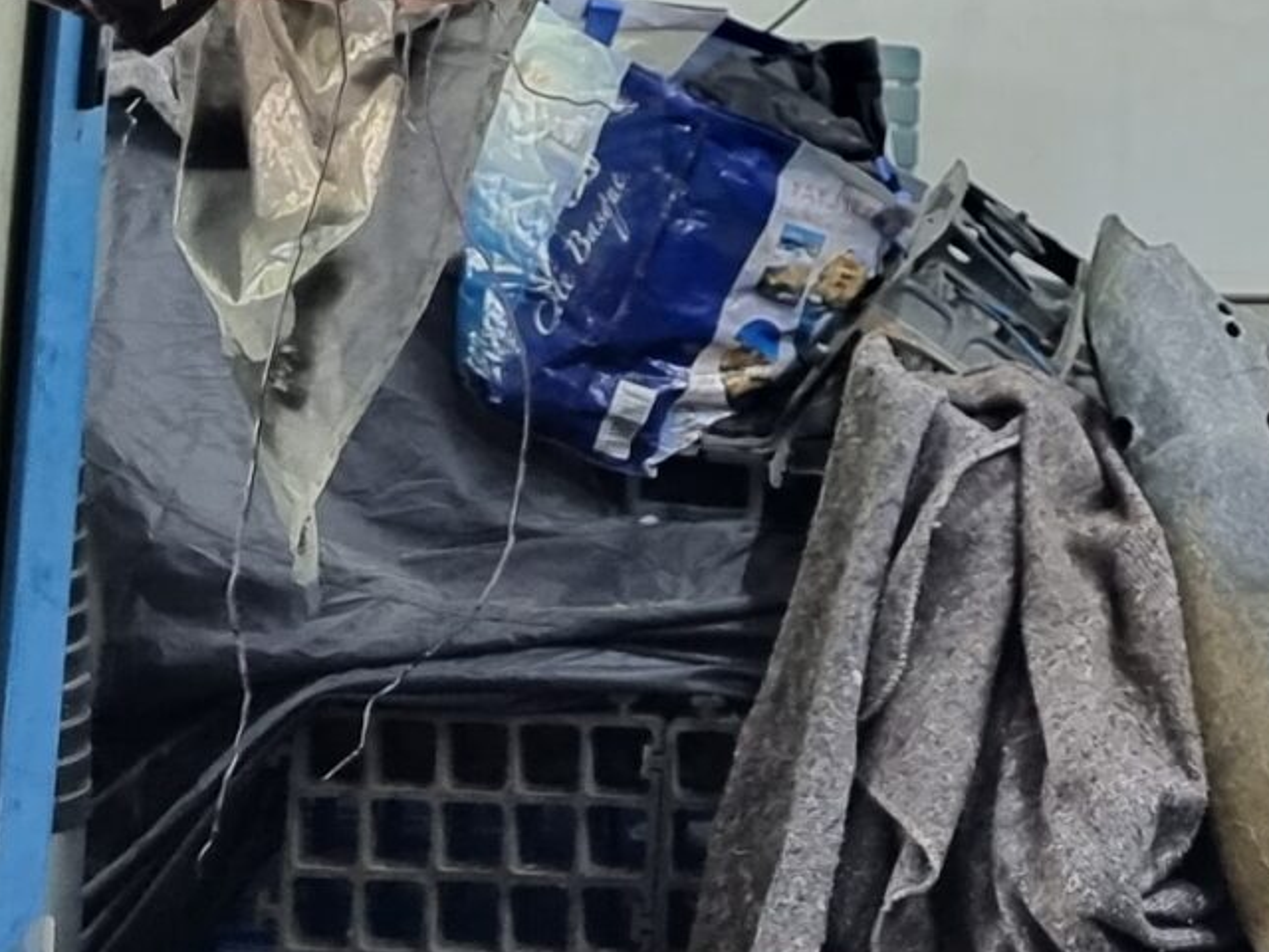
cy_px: -932
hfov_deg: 20.2
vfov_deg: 13.3
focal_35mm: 96
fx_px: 3519
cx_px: 1045
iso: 320
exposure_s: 1/100
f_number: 1.8
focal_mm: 6.7
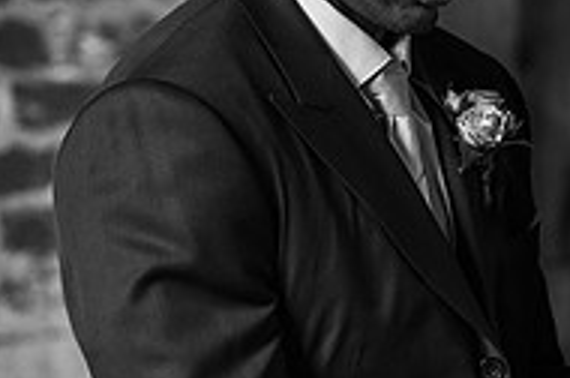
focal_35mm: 260
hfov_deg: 7.9
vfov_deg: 5.3
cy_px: 177
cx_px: 660
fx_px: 4110
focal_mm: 85
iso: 1100
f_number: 2.5
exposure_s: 1/200
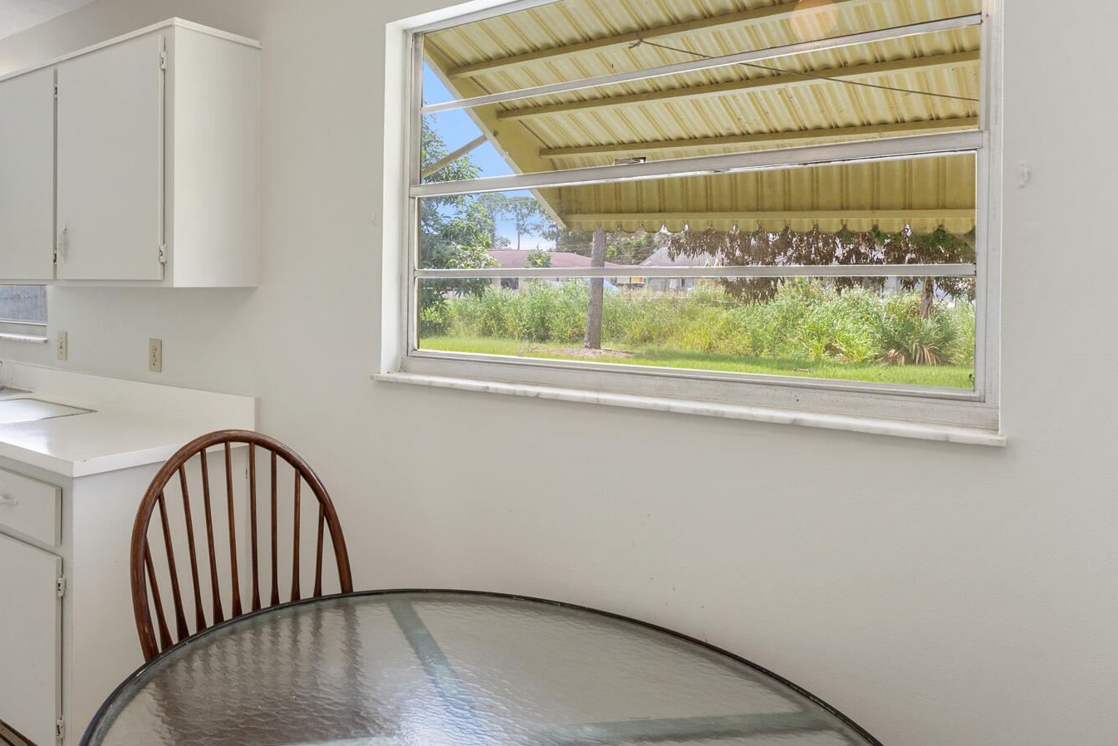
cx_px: 336
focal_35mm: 26
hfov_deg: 66.7
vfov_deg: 49.2
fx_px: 808
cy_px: 295
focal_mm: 14
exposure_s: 1/20
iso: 250
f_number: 9
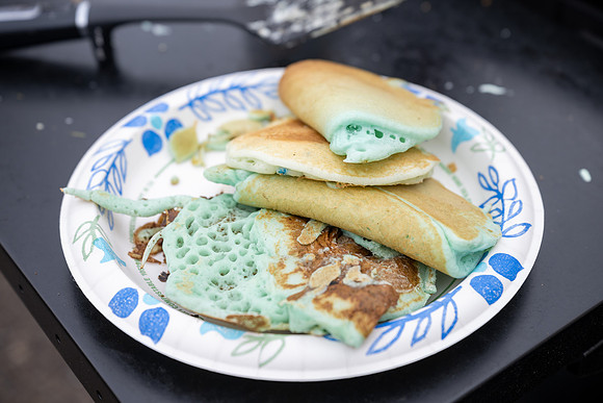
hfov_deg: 38.8
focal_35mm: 51
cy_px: 184
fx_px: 857
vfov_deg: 26.4
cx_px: 297
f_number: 4
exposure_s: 1/250
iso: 160
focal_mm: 47
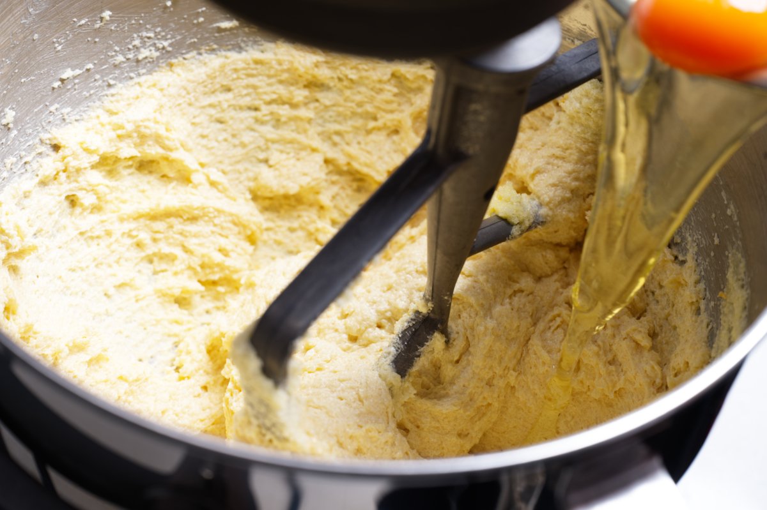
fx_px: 1491
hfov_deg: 28.9
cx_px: 384
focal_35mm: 70
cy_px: 255
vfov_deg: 19.4
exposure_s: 1/50
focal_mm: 70
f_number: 8
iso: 100
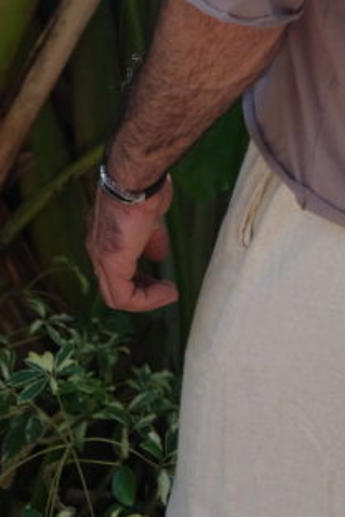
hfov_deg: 9.8
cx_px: 409
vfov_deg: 13.8
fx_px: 1981
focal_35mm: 138
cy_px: -291
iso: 250
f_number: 3.2
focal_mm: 24.3
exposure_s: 1/250
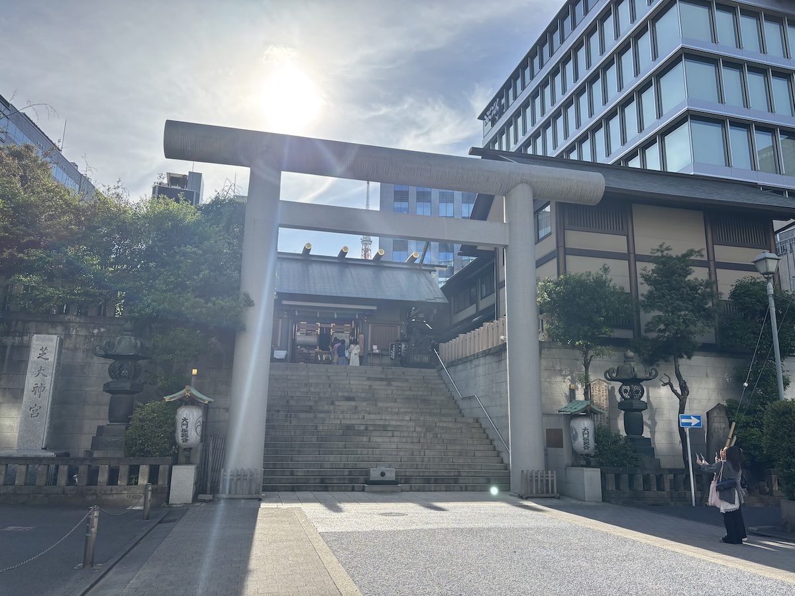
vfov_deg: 53.1
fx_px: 597
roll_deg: -0.8
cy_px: 298
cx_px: 398
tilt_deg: +12.2
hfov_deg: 67.3
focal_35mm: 26
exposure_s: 1/3021
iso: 50
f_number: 1.6
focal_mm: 5.96
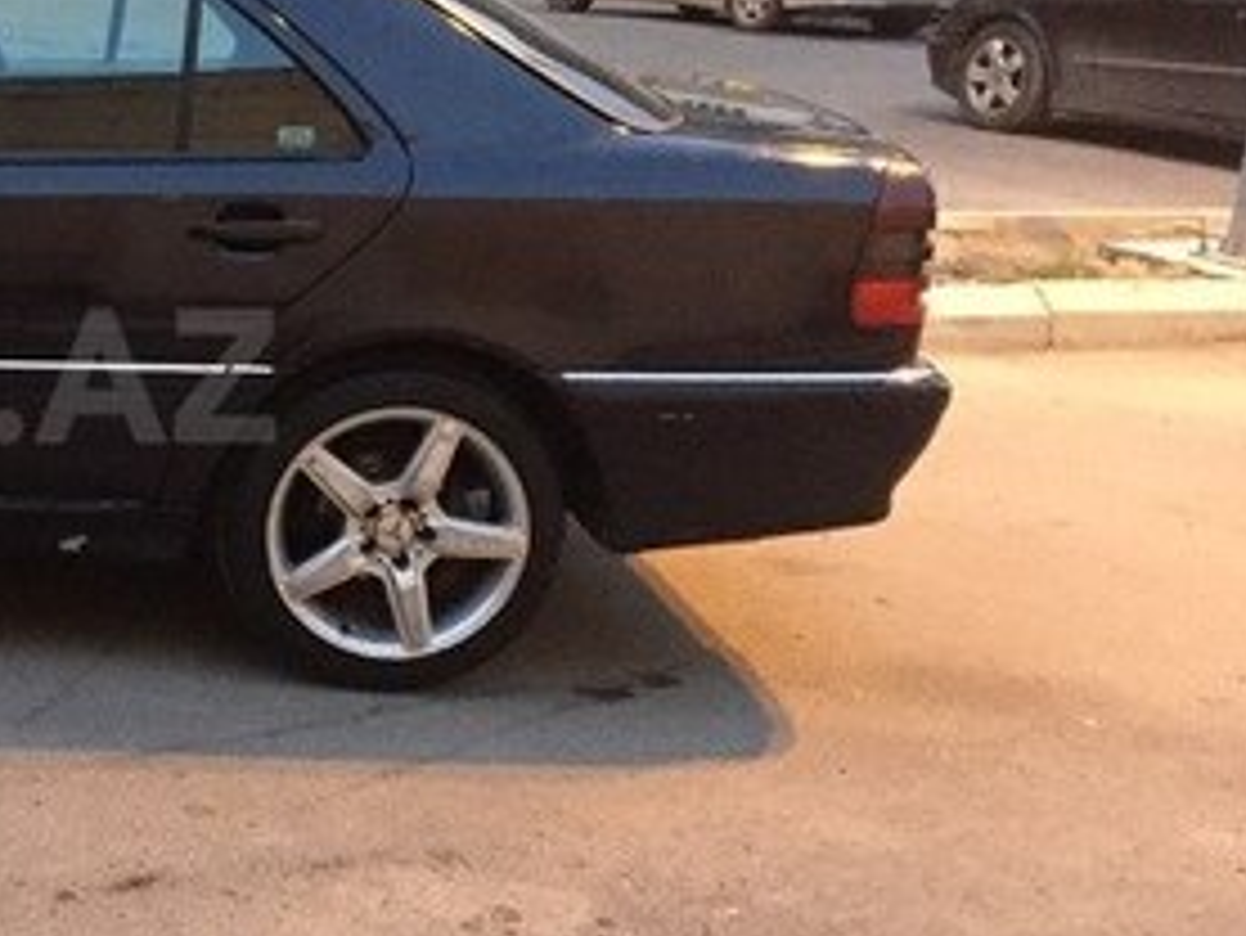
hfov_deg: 25.7
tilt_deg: -14.6
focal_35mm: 69
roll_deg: -3.1
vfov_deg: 21.3
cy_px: 376
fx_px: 2485
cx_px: -184
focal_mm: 4.15
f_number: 2.2
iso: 250
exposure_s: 1/25
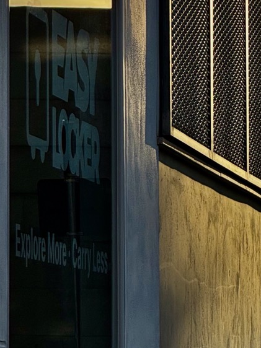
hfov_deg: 5.0
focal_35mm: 299
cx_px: 306
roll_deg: +0.1
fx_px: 3008
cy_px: 134
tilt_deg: +5.5
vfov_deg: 6.6
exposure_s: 1/1422
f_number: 2.8
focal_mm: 15.66
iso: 50
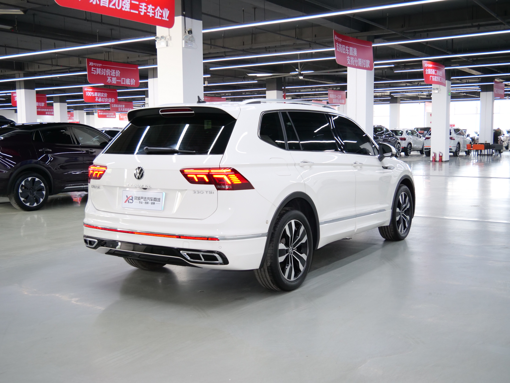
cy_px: 192
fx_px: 530
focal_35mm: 36
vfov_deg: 39.7
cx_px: 255
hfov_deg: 51.4
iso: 800
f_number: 3.9
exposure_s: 1/40
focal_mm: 18
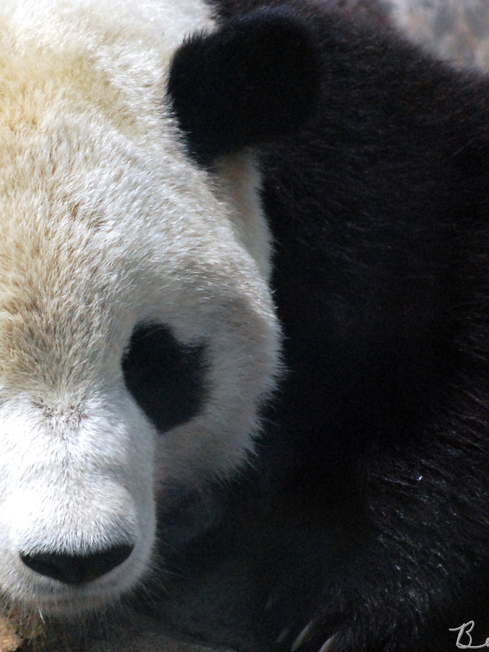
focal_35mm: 434
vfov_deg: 4.6
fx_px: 8176
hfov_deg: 3.4
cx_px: 51
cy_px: 326
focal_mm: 200
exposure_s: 1/20
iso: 1600
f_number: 5.6
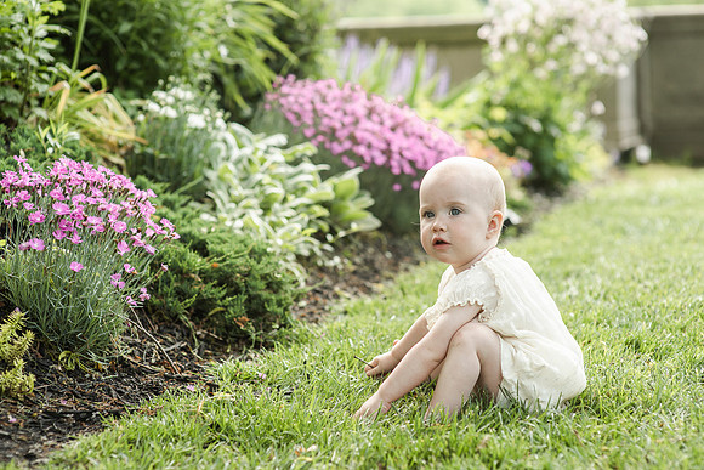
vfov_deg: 16.1
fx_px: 1663
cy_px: 235
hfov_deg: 23.9
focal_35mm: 85
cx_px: 352
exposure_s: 1/1600
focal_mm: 85
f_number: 3.5
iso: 800
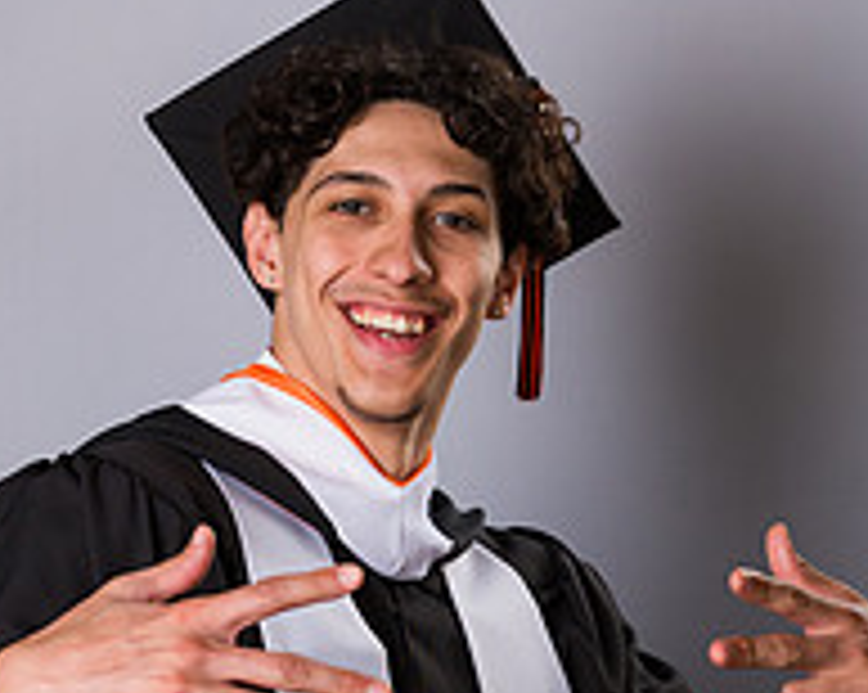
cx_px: 425
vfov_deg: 8.3
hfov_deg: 10.4
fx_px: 4773
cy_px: 554
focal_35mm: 186
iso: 800
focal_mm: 85
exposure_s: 1/200
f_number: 8
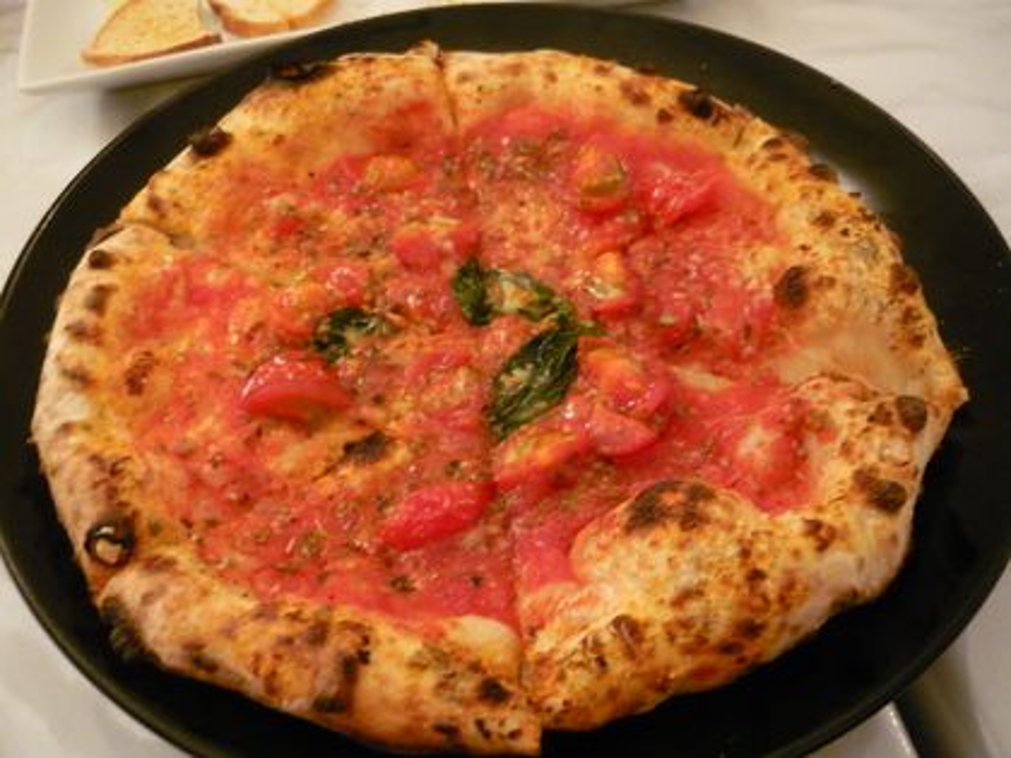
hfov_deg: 55.4
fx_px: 964
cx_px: 506
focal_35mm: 33
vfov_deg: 42.9
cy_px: 379
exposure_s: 1/8
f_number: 2.8
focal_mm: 5.5
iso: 400
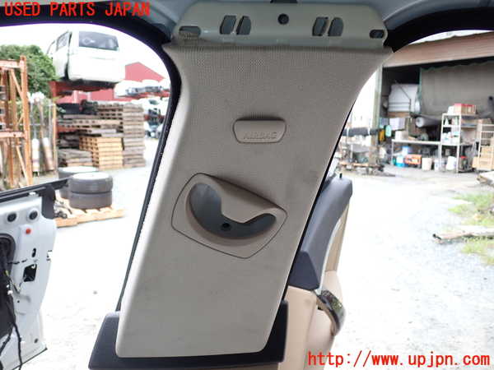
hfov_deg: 60.0
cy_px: 185
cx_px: 247
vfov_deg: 46.8
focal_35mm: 30
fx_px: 428
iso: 100
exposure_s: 1/30
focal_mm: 5.4
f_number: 6.3
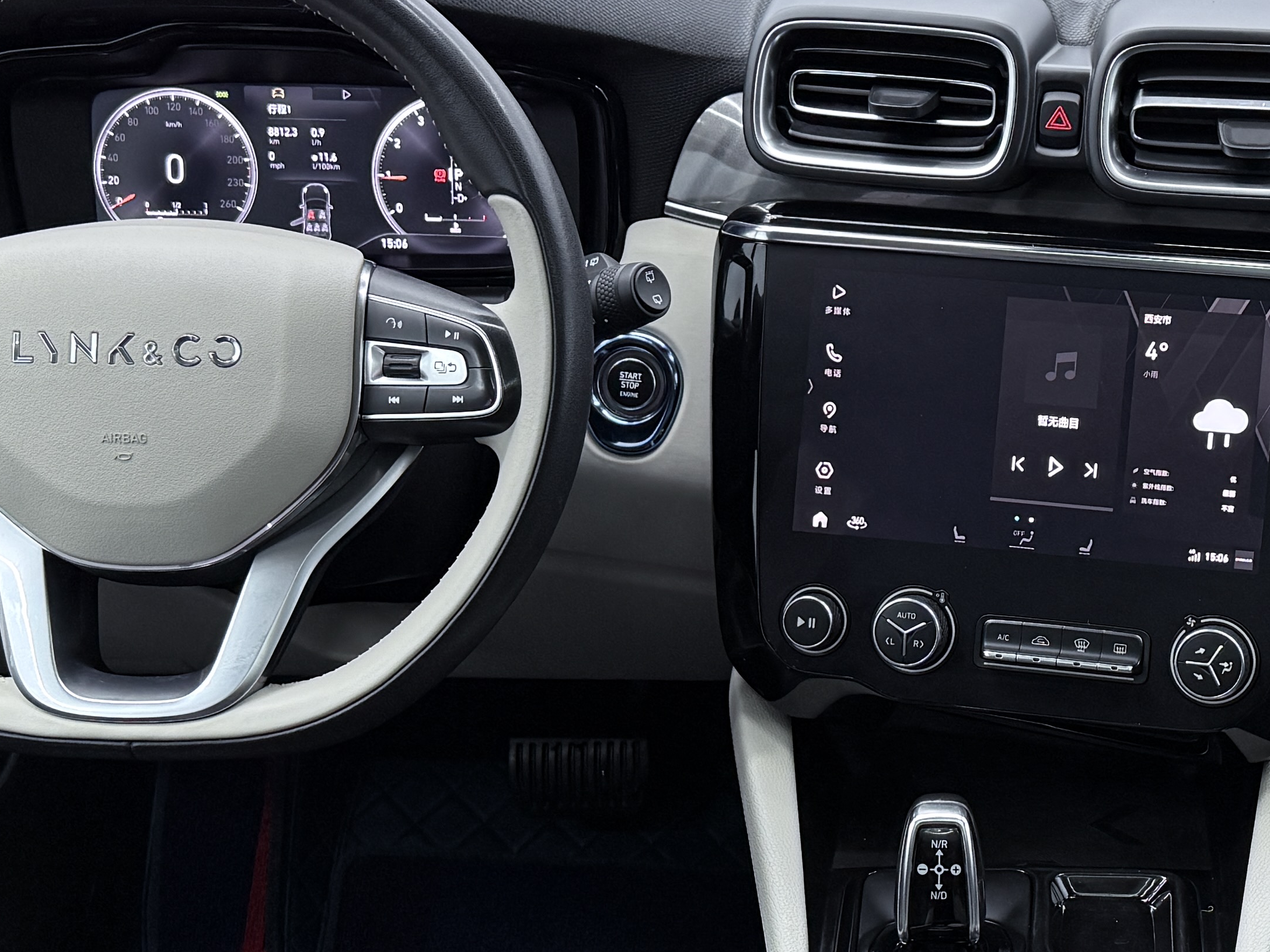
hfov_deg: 30.0
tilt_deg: -25.7
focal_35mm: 63
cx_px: 1024
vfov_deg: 23.3
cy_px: 529
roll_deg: +0.2
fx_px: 2311
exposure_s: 1/100
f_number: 1.78
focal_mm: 6.76
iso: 200
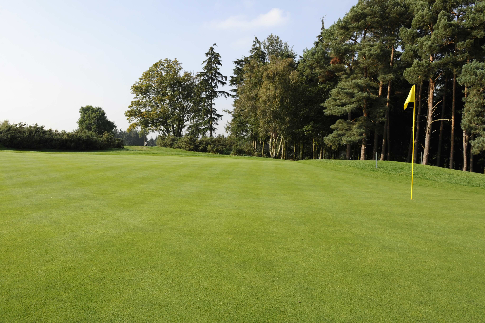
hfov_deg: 71.5
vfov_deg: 51.3
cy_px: 162
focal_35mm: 25
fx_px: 337
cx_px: 236
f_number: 11
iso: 800
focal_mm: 24
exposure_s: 1/500
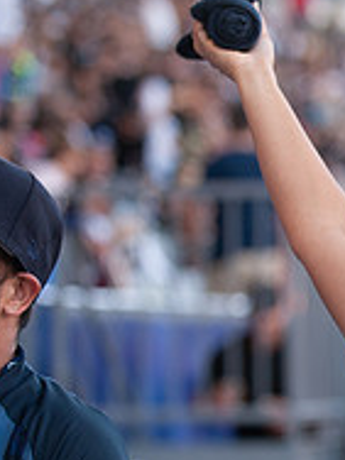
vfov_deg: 5.6
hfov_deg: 4.2
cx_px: 521
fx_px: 4717
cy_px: 321
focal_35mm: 355
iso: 800
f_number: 2.8
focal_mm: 120
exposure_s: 1/800
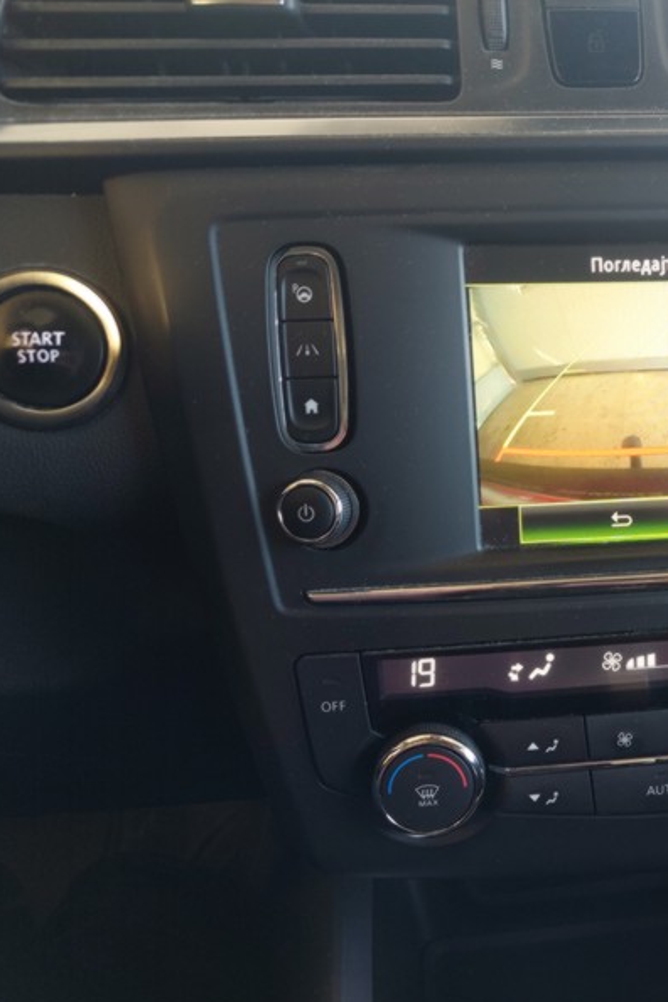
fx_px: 974
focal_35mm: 35
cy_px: 504
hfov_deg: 35.0
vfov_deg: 54.4
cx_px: 638
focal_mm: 5.23
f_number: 1.8
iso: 125
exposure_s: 1/50
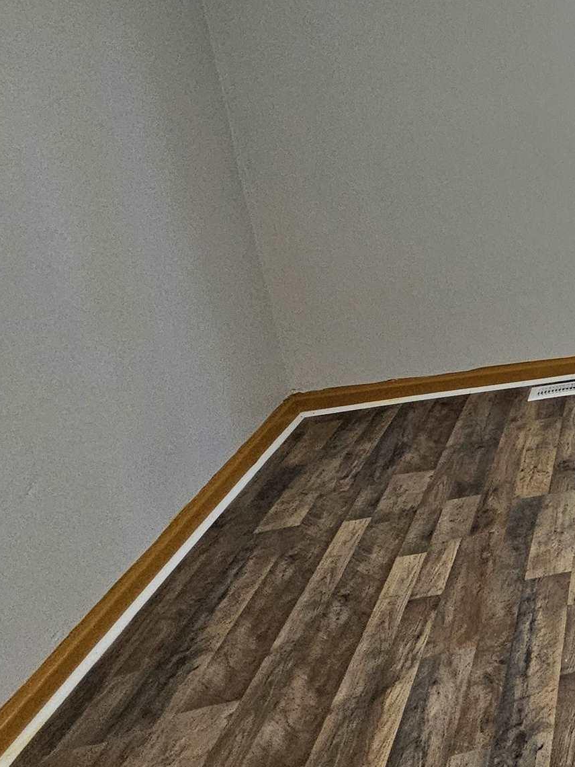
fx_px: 775
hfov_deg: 26.3
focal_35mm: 35
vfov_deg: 51.8
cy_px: 266
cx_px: 908
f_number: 2.2
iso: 640
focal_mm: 2.2
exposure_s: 1/30
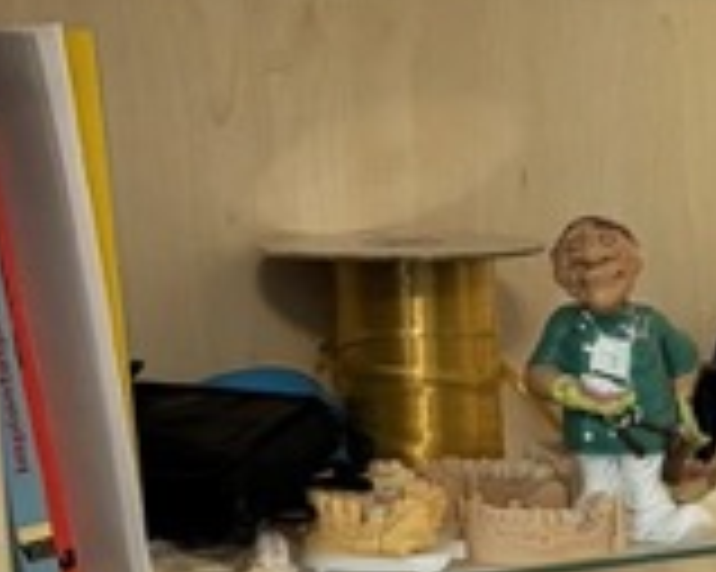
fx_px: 3050
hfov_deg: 12.0
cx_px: 1416
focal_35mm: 144
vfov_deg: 10.5
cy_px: 671
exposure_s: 1/50
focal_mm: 5.96
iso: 160
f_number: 1.6
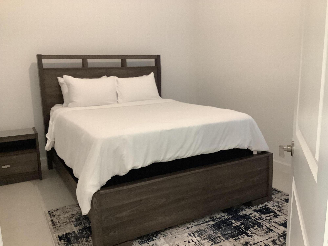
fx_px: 294
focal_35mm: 31
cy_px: 123
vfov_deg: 45.4
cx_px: 164
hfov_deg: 58.4
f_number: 2.4
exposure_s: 1/50
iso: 320
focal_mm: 3.3
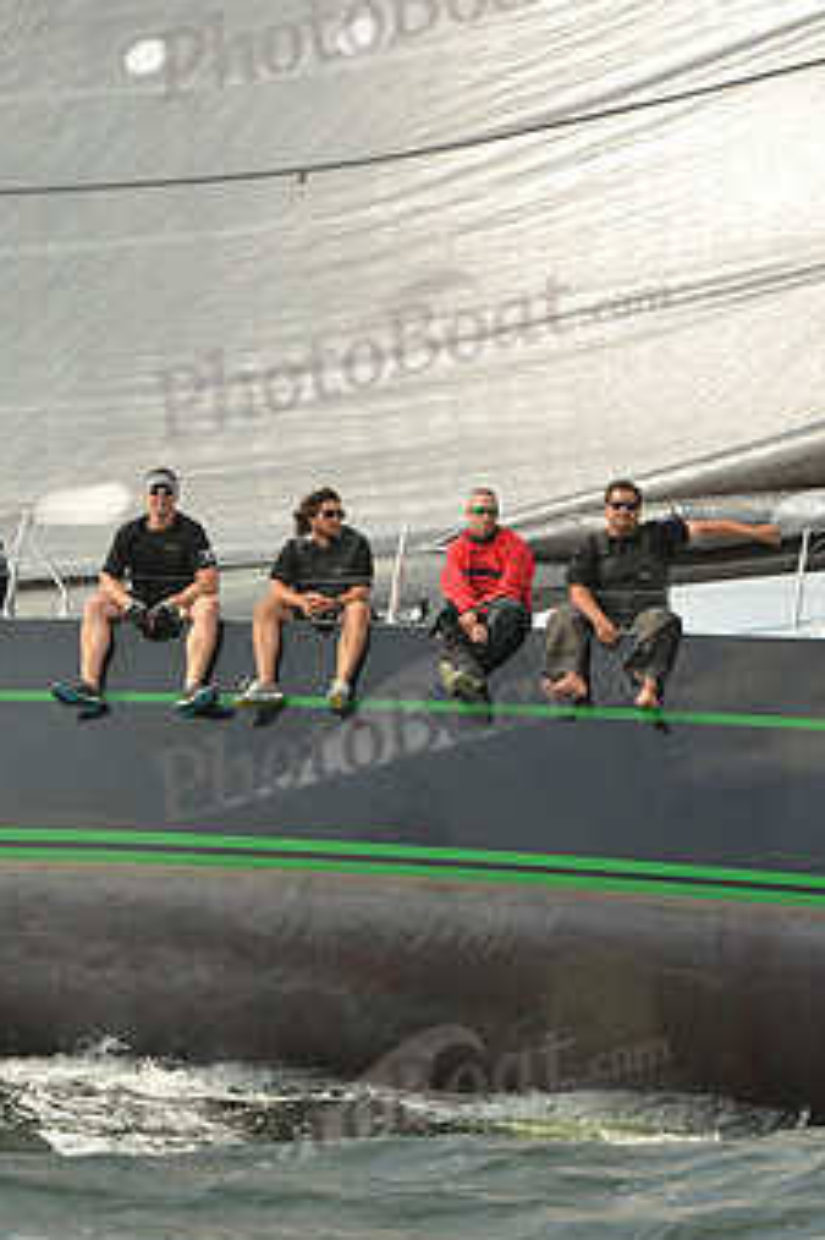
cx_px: -33
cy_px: 589
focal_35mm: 199
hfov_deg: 6.9
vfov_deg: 10.3
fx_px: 6847
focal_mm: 116
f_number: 7.1
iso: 320
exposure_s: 1/1250
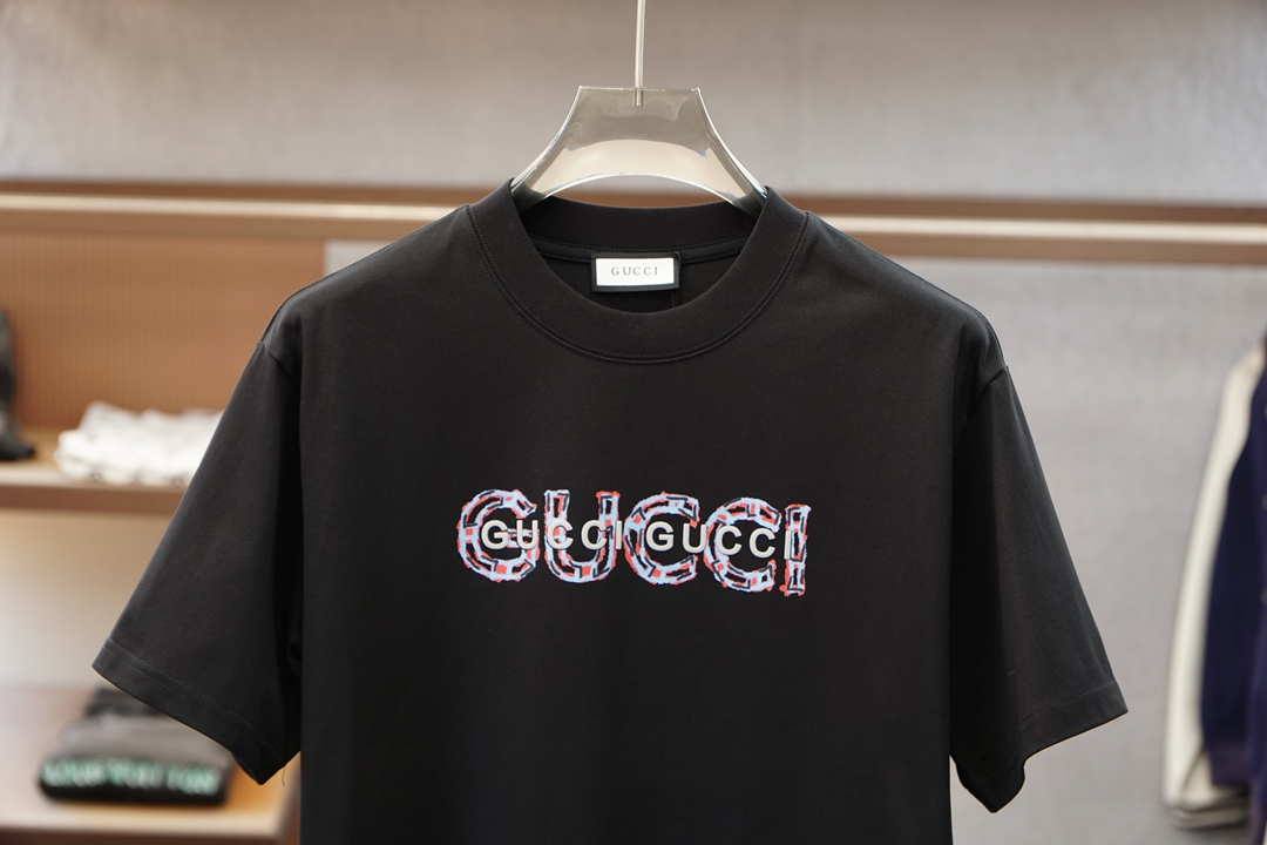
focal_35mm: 78
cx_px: 634
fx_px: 2745
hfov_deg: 26.0
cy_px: 422
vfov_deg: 17.5
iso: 500
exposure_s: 1/125
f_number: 3.5
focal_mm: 52
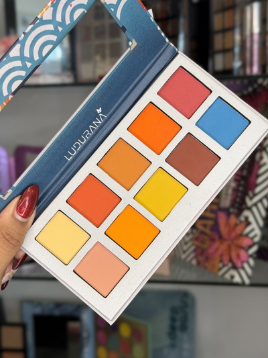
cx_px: 134
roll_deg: +1.7
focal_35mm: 48
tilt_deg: -8.4
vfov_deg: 39.6
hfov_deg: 30.3
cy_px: 179
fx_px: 495
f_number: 1.78
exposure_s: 1/143
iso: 50
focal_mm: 6.76
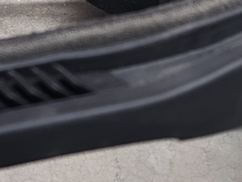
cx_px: 37
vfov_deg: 13.8
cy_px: 125
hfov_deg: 18.2
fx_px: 748
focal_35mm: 107
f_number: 1.73
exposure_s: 1/40
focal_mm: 4.38
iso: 116
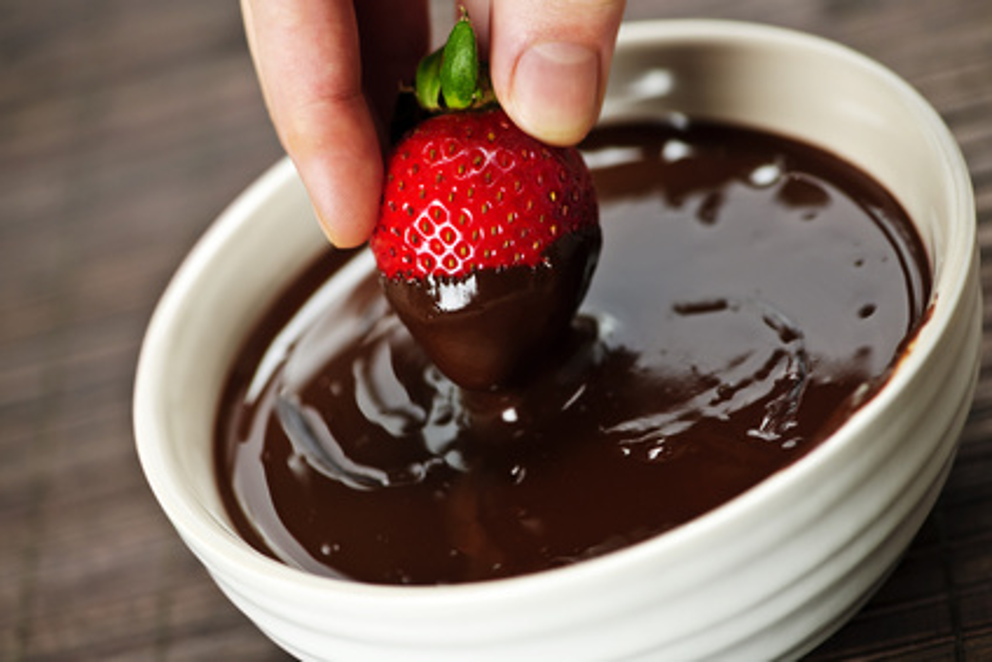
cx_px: 496
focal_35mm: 105
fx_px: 2894
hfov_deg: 19.4
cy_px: 331
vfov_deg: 13.1
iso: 200
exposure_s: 1/80
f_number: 5.6
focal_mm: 105
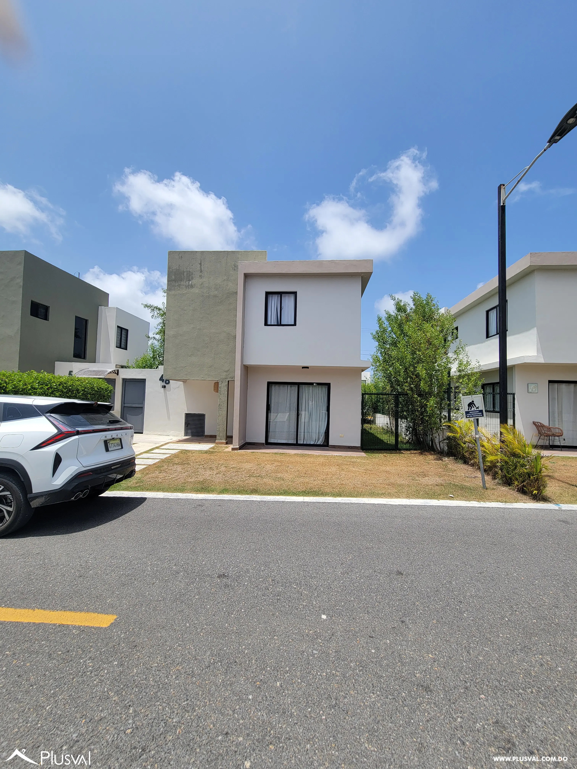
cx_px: 288
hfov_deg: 89.9
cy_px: 384
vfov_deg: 106.2
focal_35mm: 13
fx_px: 289
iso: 50
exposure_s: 1/1814
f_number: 2.2
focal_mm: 2.2
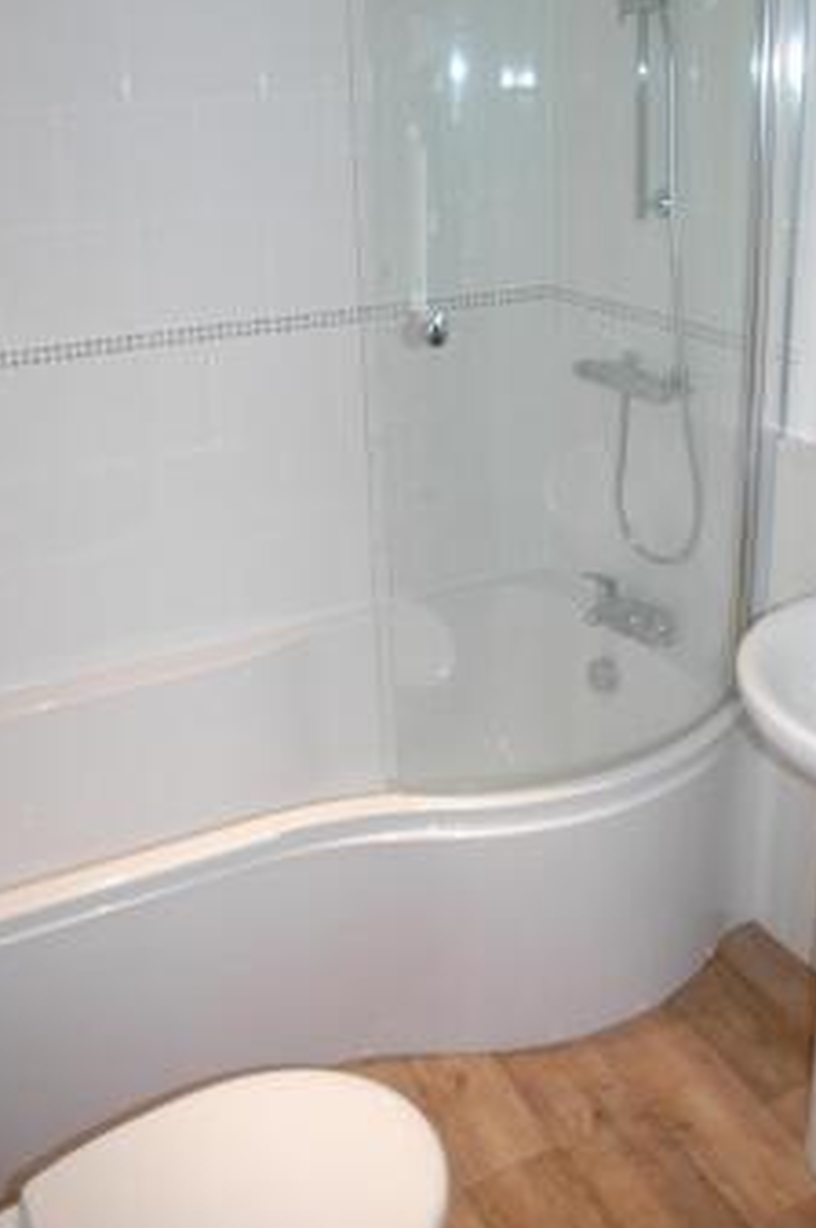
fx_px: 1192
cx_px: 490
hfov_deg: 37.6
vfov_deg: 54.1
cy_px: 490
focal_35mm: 35
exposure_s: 1/80
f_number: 3.5
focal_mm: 18
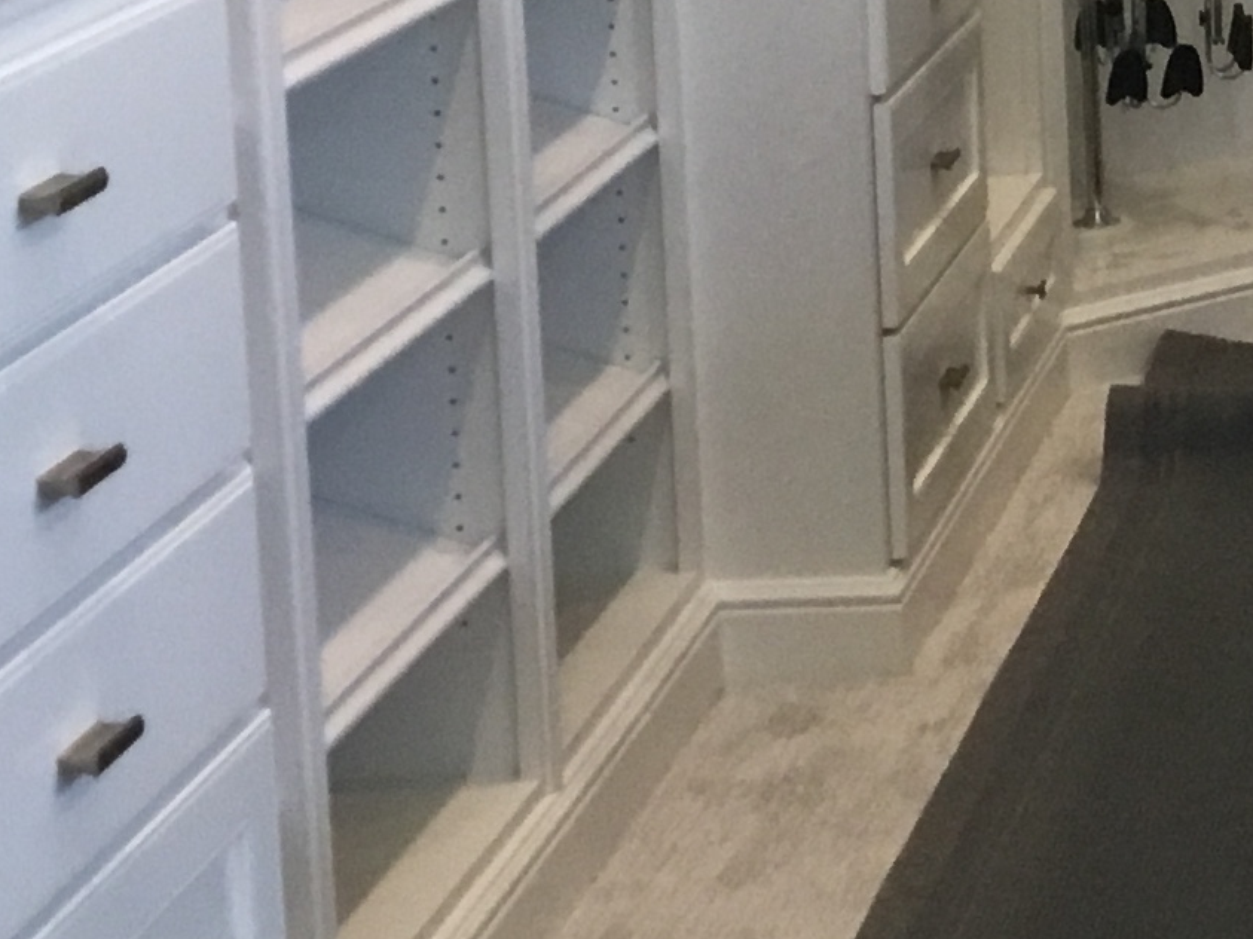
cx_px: 1840
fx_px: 4343
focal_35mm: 120
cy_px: -175
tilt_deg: -7.1
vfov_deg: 12.1
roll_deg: +0.8
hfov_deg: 15.3
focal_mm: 3.3
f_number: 2.4
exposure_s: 1/30
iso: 50
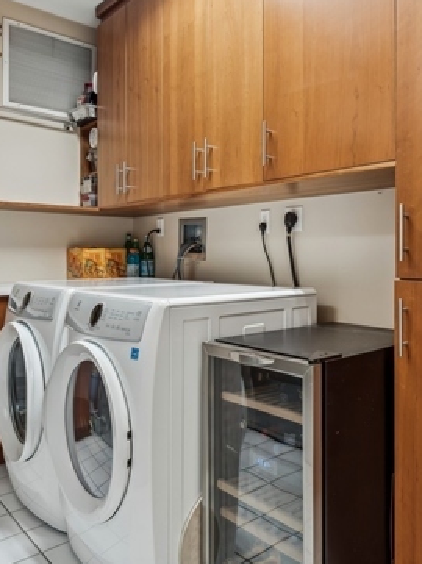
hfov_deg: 44.8
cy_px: 262
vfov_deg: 61.6
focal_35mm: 29
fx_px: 472
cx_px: 361
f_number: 8
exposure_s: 1/3.33
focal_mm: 17
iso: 320
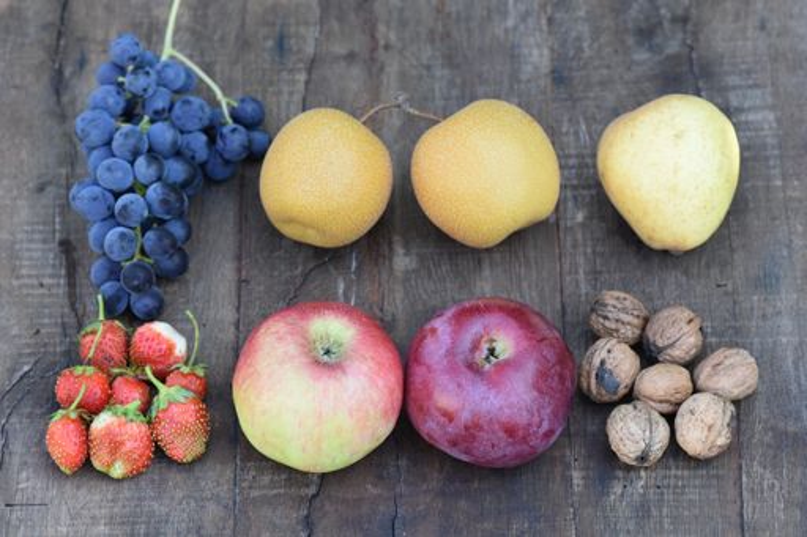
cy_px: 268
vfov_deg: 10.7
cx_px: 404
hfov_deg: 16.1
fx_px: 2857
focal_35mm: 128
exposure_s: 1/500
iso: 800
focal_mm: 85
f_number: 5.6
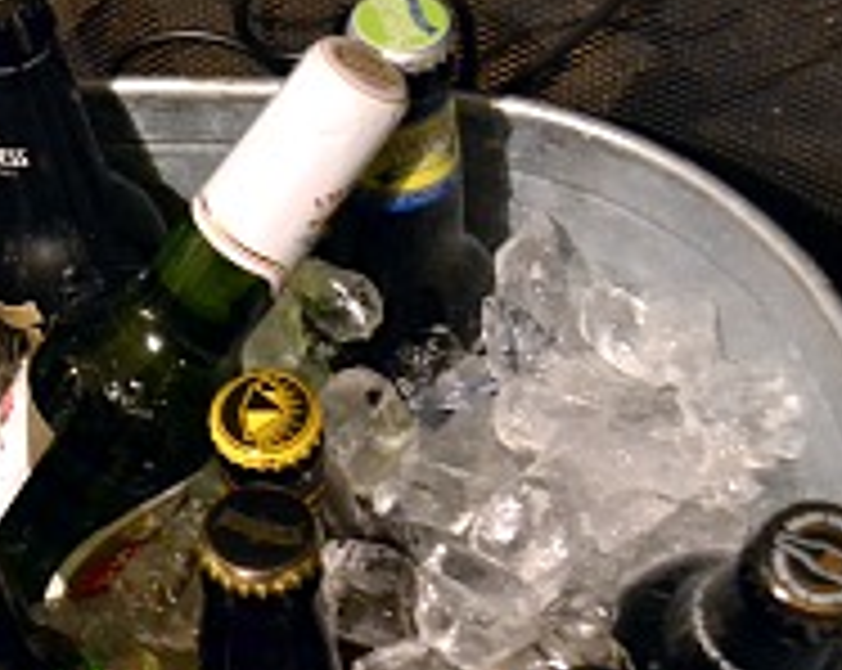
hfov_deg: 22.1
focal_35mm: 83
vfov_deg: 18.4
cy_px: 407
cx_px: -32
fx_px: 2065
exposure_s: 1/25
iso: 3200
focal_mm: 22
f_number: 4
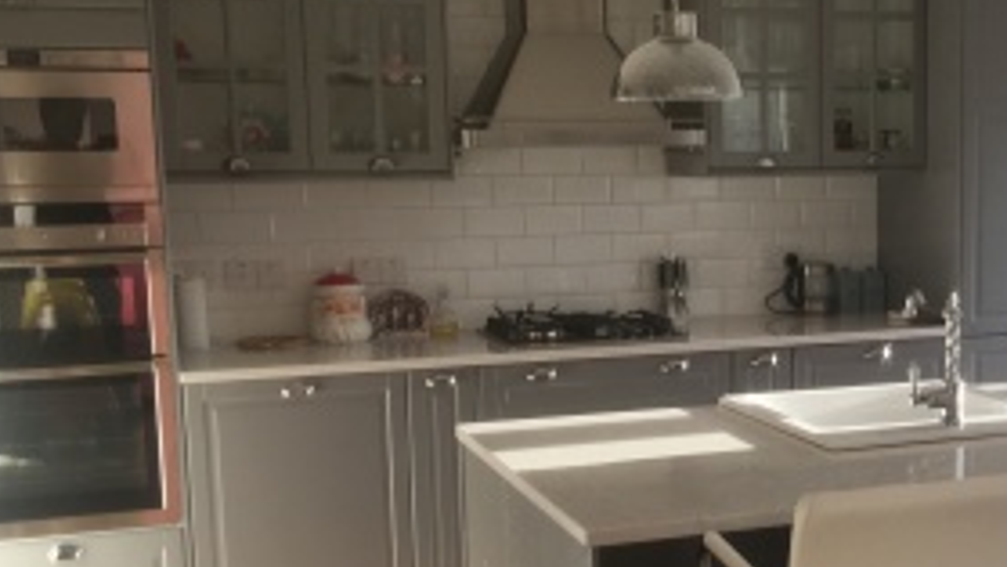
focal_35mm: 58
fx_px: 1549
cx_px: 827
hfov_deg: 34.7
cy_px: 386
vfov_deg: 20.6
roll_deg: +0.6
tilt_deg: -9.1
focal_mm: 4.15
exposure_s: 1/100
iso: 40
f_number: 2.2
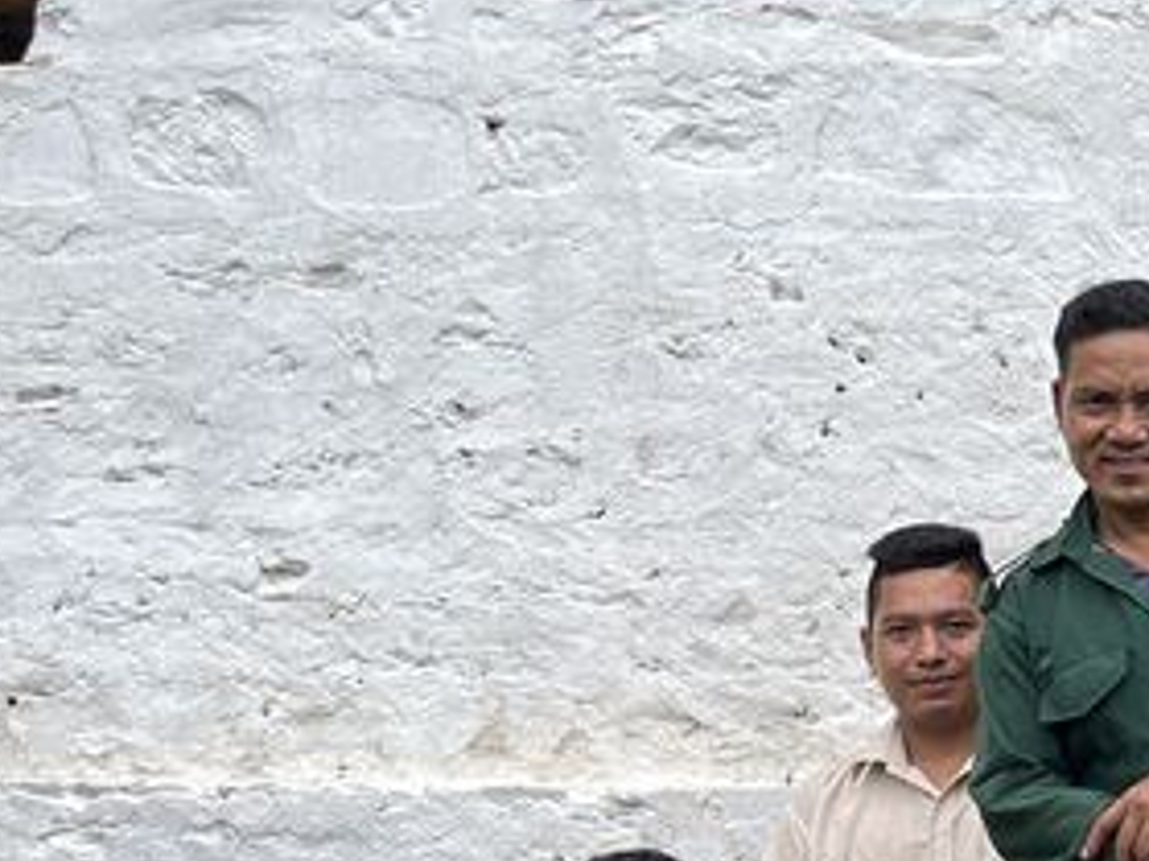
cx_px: 1524
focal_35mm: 84
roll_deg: +0.4
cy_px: 826
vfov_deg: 17.2
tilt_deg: +3.7
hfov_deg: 21.0
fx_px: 2787
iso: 50
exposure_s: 1/864
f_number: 1.6
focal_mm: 5.1
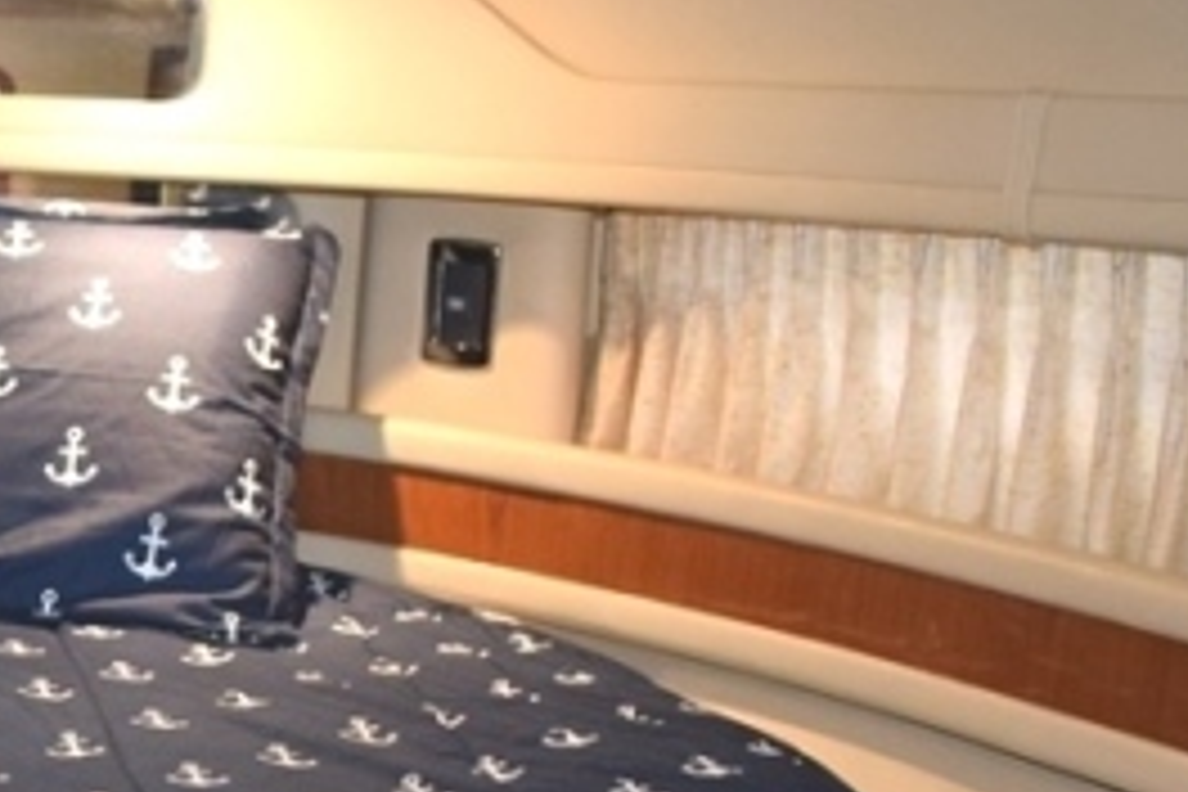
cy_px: 774
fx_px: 3036
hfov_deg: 20.6
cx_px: -248
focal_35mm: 92
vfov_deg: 14.6
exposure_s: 1/60
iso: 1400
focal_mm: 18
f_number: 3.5
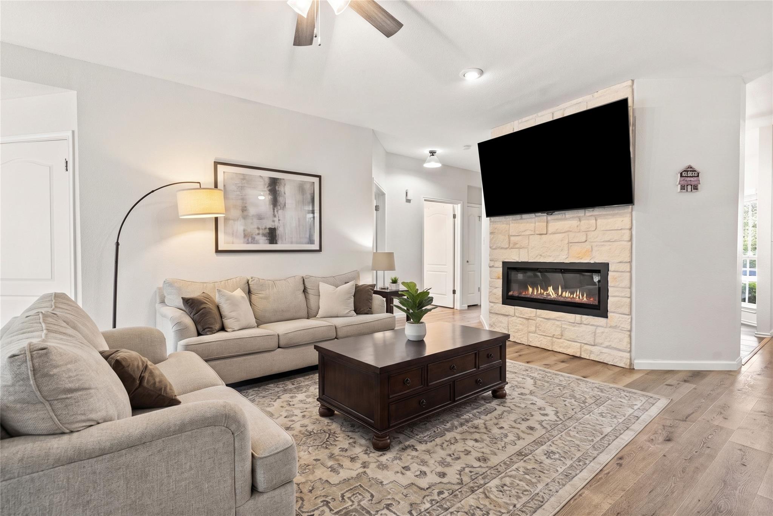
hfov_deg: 96.7
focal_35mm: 16
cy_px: 258
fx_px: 344
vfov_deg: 73.8
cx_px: 386
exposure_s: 4
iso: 200
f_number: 8
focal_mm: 16
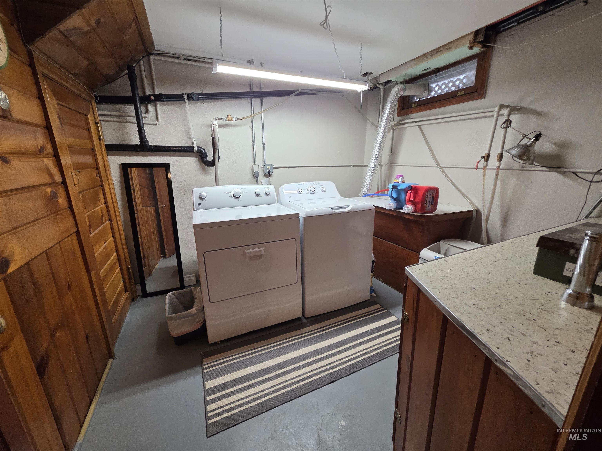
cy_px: 226
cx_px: 301
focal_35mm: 13
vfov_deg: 89.9
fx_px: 226
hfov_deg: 106.2
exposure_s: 1/120
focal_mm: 2.2
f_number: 1.9
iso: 250
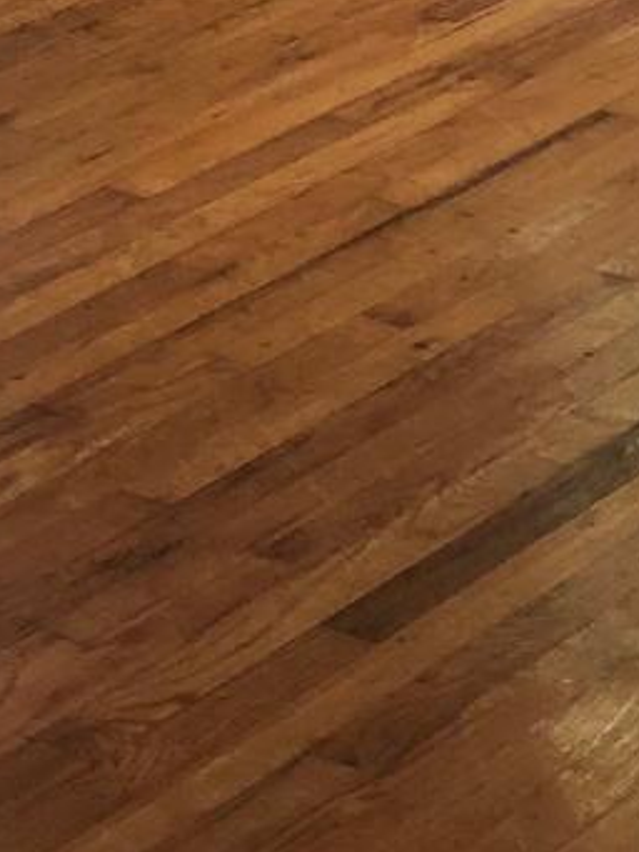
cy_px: -760
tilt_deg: -5.9
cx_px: -30
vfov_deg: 11.1
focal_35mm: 164
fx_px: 4034
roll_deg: +1.4
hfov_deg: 9.0
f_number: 1.8
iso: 25
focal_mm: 3.99
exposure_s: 1/30
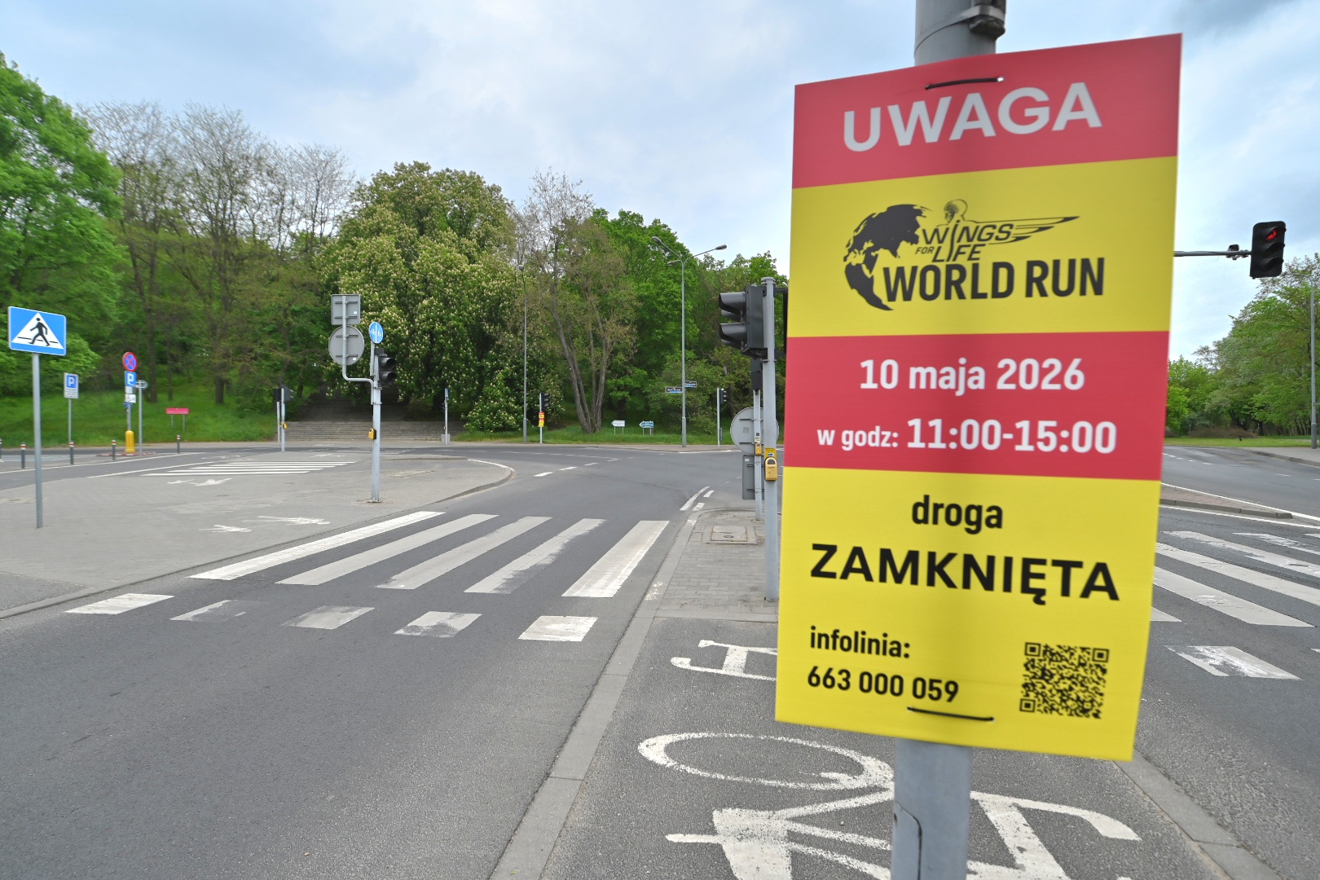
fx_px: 513
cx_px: 660
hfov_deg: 104.3
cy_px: 440
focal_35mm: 14
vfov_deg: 81.2
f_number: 5
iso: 100
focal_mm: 14
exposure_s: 1/400
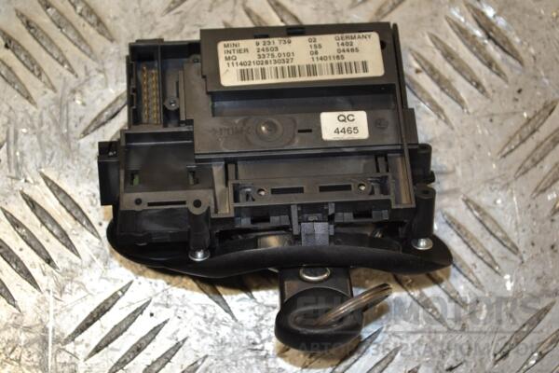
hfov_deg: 24.6
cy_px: 186
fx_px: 1281
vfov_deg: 16.6
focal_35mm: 82
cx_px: 280
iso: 400
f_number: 5.6
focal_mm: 55
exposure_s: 1/125
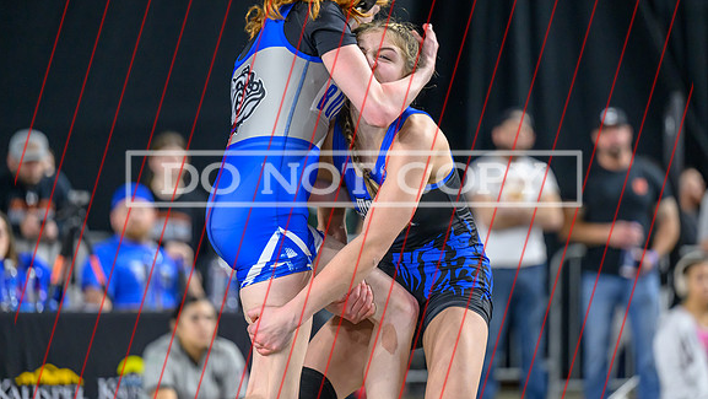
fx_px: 3193
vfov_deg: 7.1
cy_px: 213
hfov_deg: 12.7
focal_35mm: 170
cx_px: 393
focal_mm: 145
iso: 4000
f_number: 2.8
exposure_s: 1/800
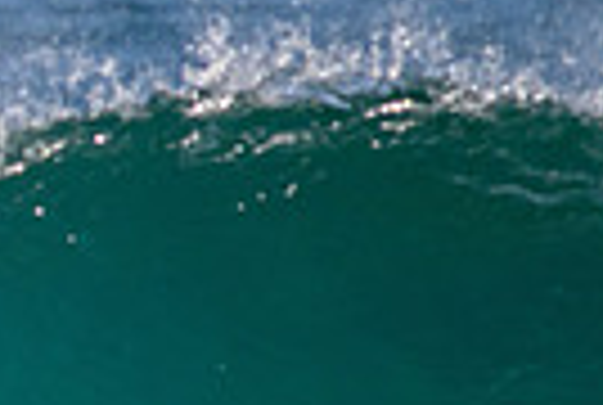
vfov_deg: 0.3
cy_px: 416
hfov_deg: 0.5
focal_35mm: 4321
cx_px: -743
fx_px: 72538
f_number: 11
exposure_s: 1/2000
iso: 800
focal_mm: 800
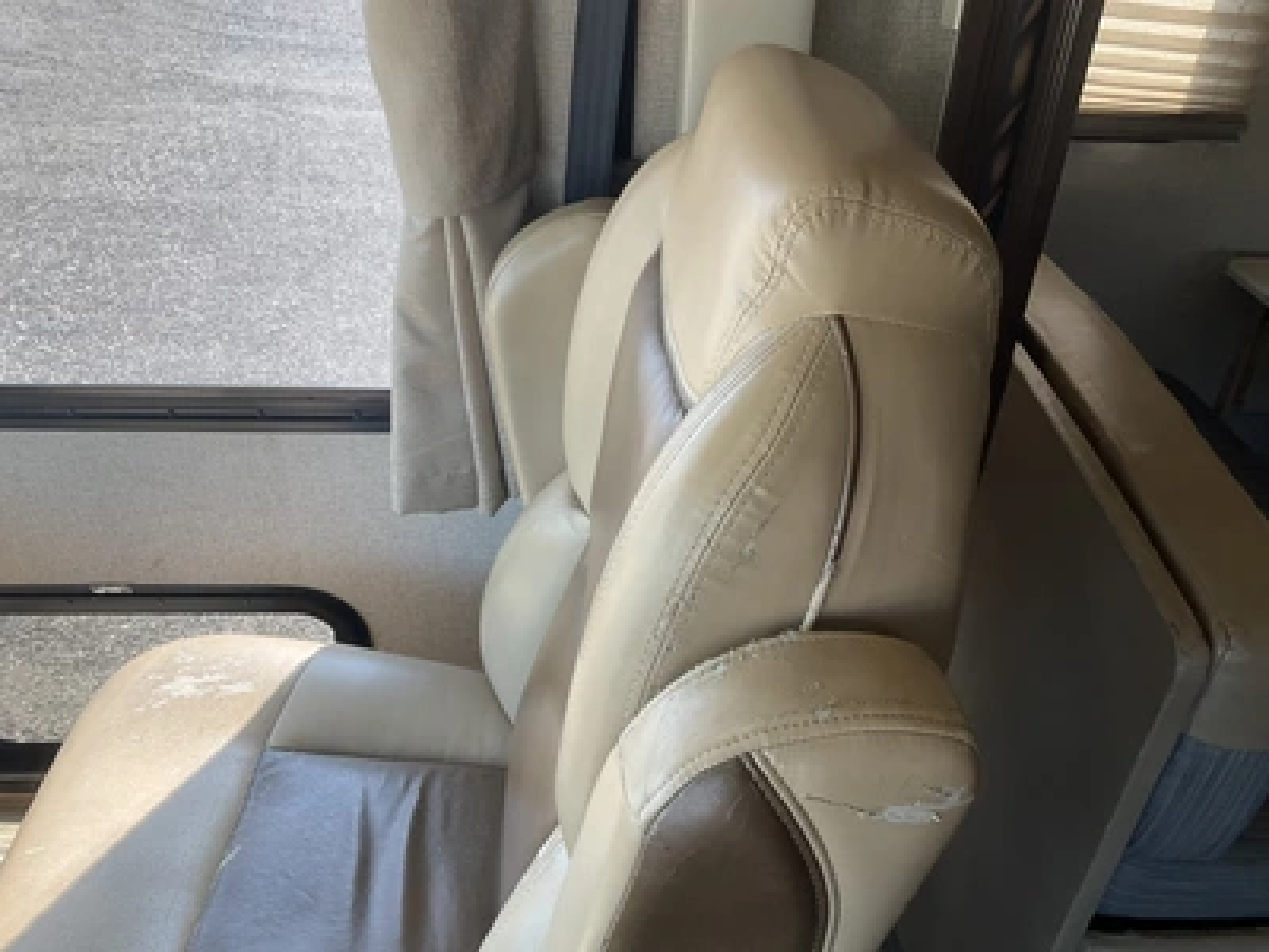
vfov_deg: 48.2
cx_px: 634
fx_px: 1063
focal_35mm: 29
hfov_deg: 61.7
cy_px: 476
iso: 25
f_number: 1.8
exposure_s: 1/122
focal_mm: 3
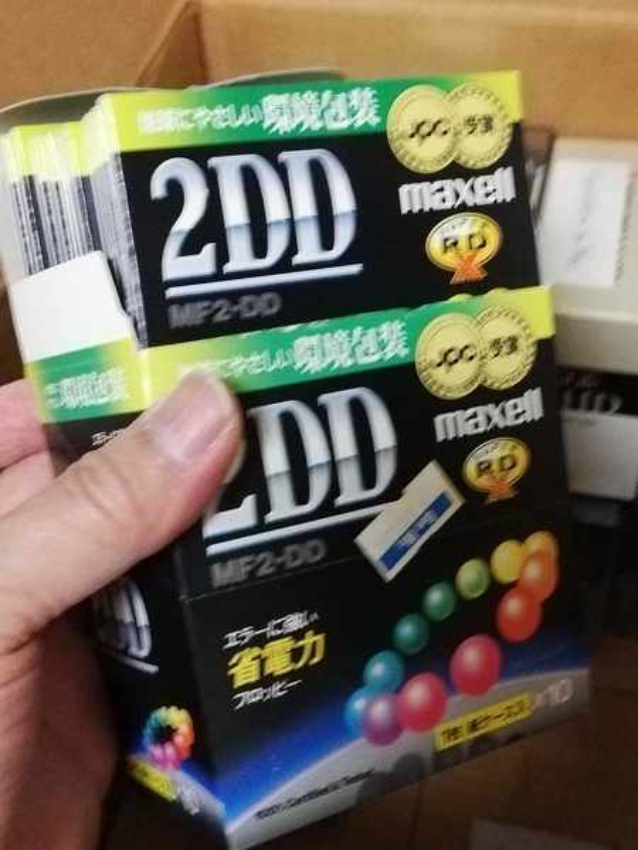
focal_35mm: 46
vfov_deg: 41.2
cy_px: 425
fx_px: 1130
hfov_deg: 31.5
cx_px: 319
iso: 800
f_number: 2.2
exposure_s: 1/17.1
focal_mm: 3.81
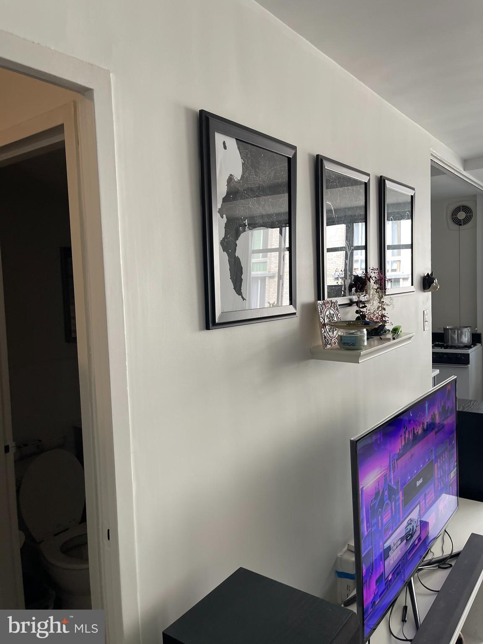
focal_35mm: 25
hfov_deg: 54.9
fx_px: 465
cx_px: 242
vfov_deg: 69.4
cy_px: 322
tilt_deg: -1.6
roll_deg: +2.6
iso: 125
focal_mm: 5.1
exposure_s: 1/120
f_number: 1.6
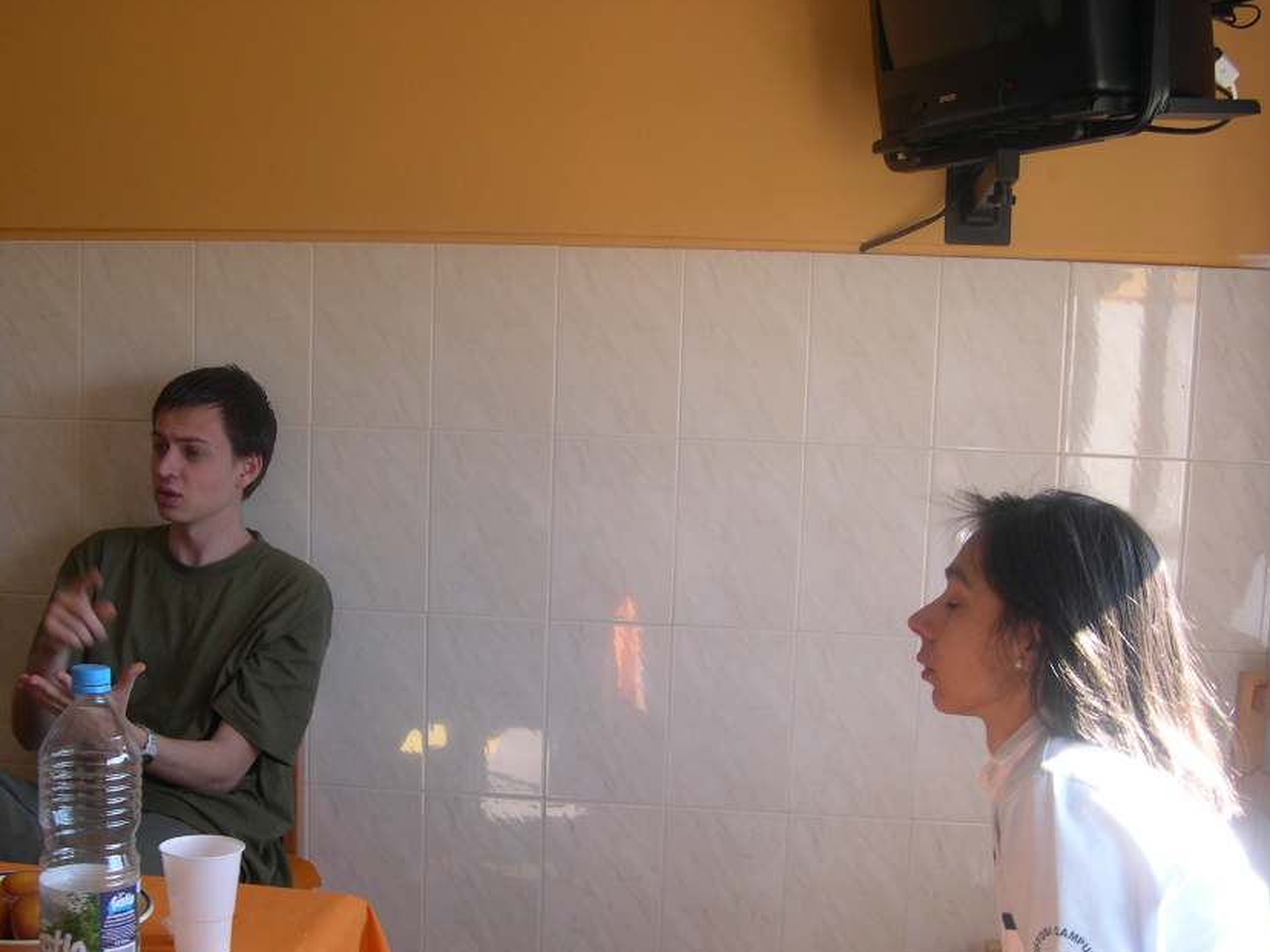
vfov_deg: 30.8
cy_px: 581
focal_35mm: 47
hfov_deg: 40.4
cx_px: 552
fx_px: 1724
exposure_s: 1/79.9
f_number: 2.8
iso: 100
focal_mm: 8
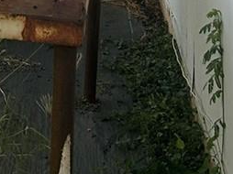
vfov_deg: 8.5
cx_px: -109
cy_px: -192
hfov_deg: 11.6
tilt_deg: -7.1
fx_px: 1103
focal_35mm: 164
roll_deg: +0.9
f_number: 1.5
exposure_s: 1/2632
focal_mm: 5.7
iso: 50
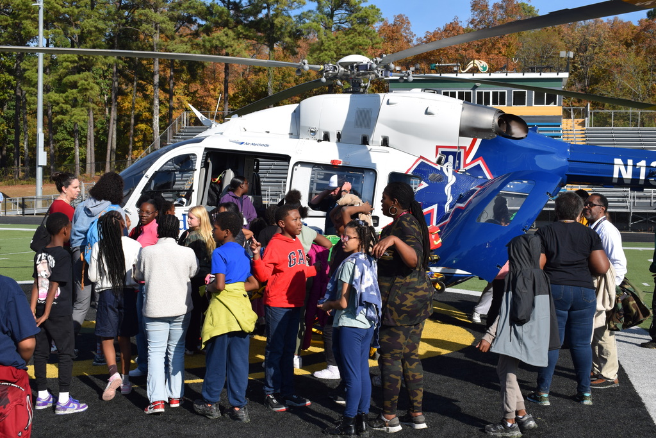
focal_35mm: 46
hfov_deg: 42.3
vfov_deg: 29.0
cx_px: 328
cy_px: 219
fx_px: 847
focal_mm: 31
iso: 200
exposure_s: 1/400
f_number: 10
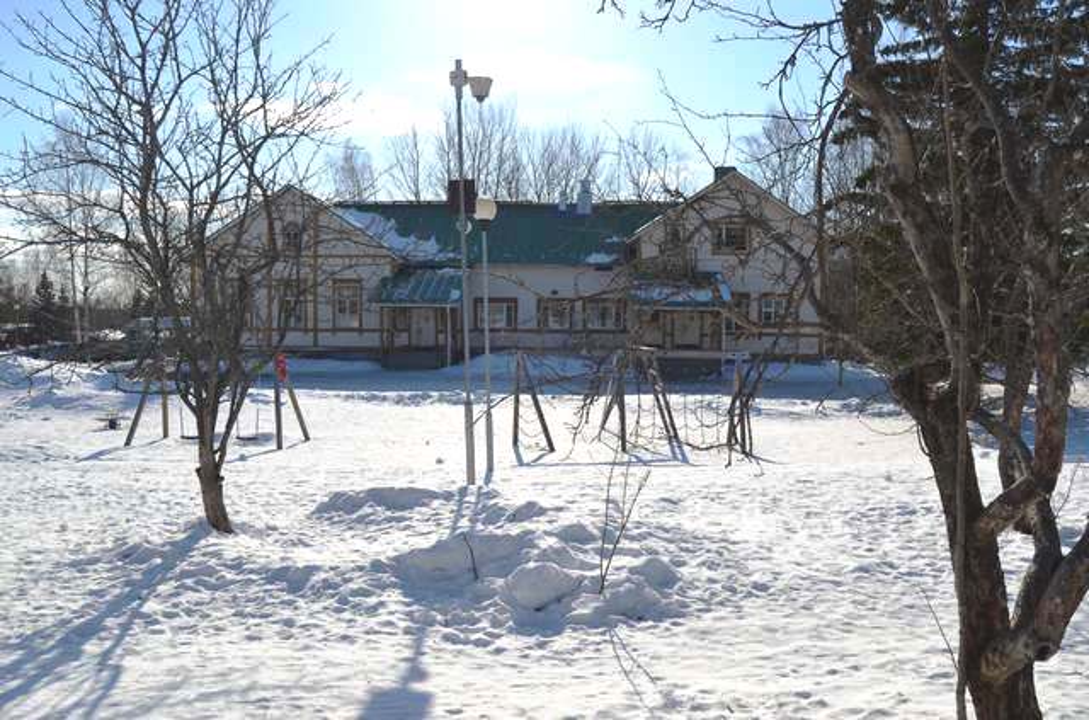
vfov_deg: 39.7
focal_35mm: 33
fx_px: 996
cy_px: 360
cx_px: 544
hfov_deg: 57.4
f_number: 9
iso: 100
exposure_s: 1/400
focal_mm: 22
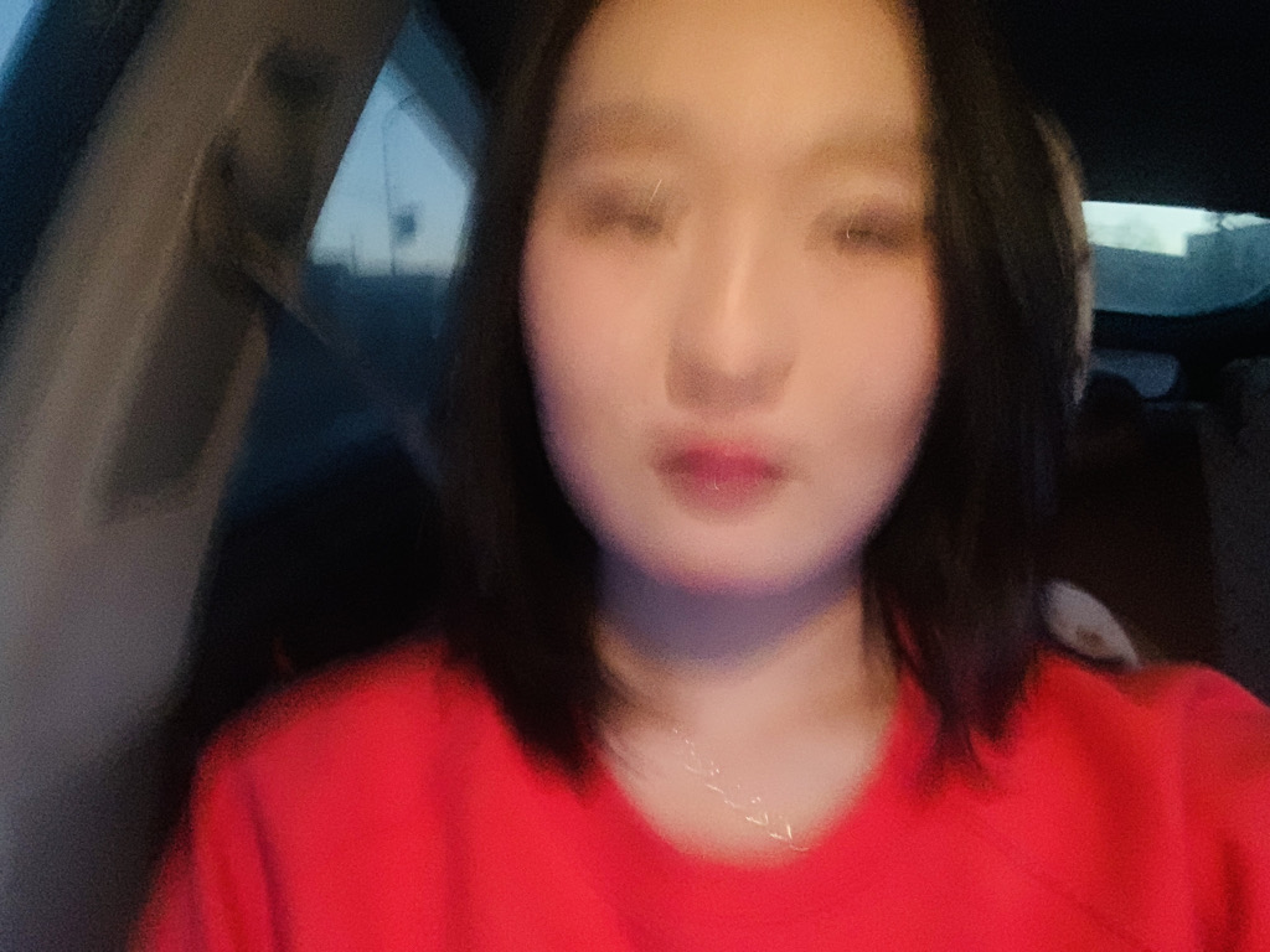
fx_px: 1174
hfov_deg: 56.8
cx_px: 635
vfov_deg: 44.2
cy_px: 476
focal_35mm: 32
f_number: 2.2
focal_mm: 2.87
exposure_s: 1/15
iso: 640
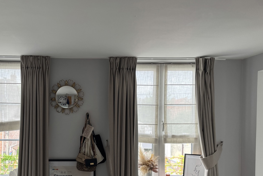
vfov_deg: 33.7
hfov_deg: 48.1
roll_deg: -0.3
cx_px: 74
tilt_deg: -1.0
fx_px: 285
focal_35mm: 39
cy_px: 126
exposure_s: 1/121
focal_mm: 6.76
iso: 80
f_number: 1.78
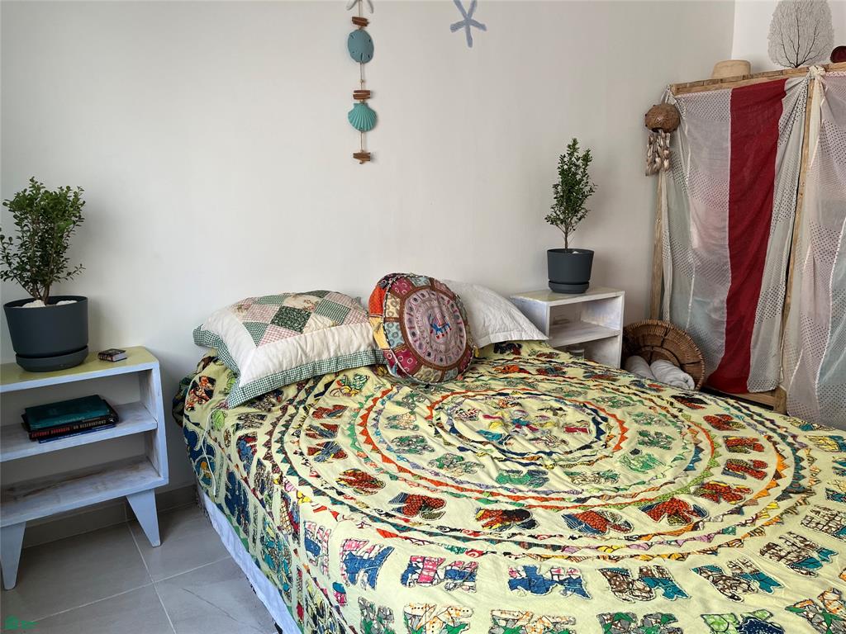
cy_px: 317
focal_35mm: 26
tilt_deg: -12.0
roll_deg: +0.7
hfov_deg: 67.3
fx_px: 635
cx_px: 423
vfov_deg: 53.1
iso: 80
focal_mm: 5.1
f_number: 1.6
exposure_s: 1/120
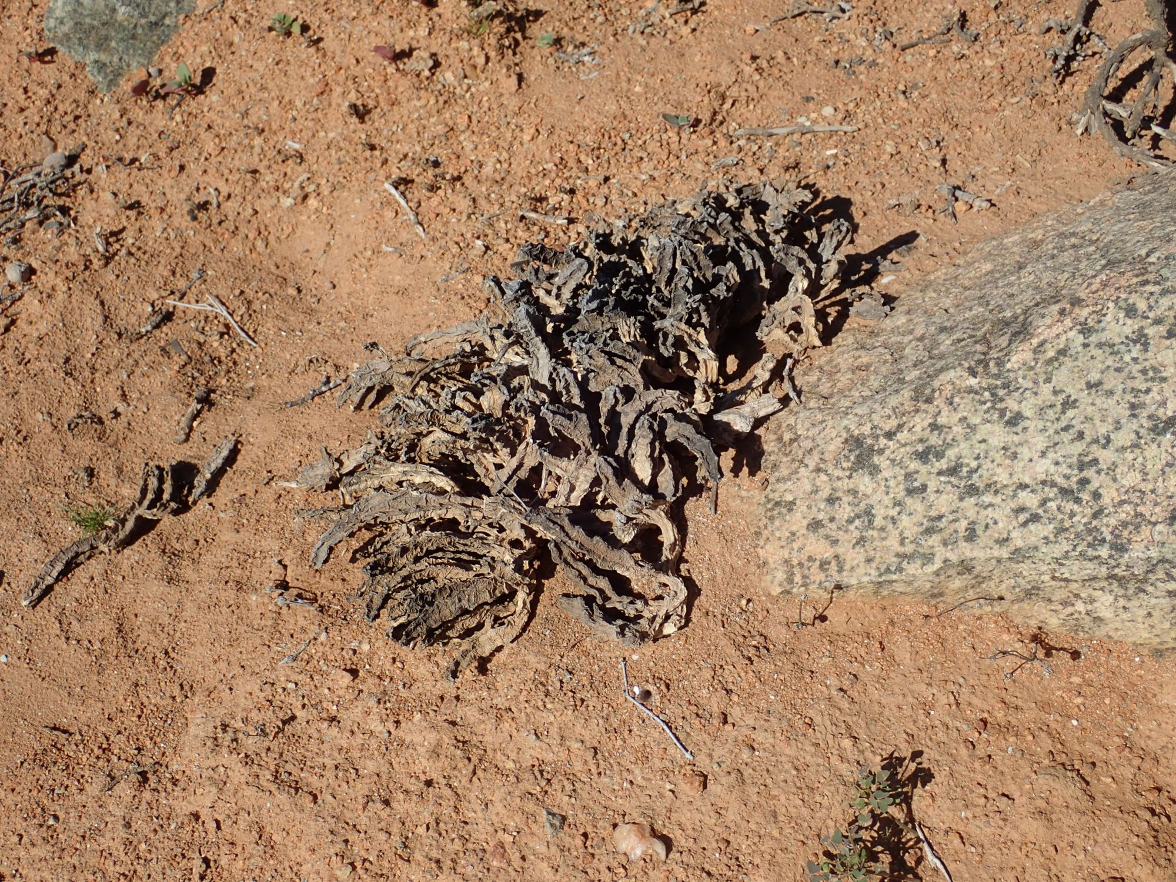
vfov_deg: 29.7
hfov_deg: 38.9
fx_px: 1665
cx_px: 588
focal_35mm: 49
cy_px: 441
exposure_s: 1/800
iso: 100
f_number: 4.5
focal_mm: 8.99
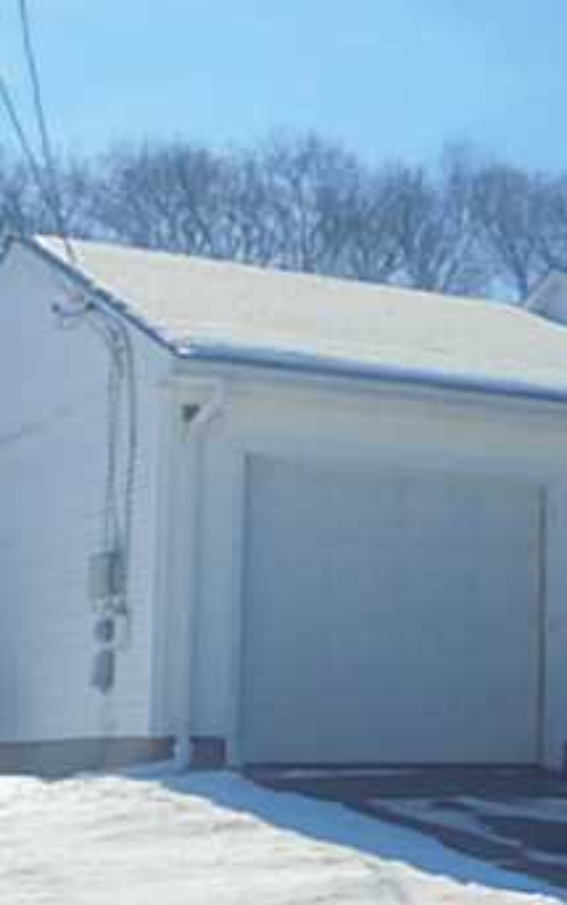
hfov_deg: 14.5
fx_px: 2072
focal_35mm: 84
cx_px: 865
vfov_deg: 24.6
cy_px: 517
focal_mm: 6.1
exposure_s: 1/160
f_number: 12.5
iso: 100
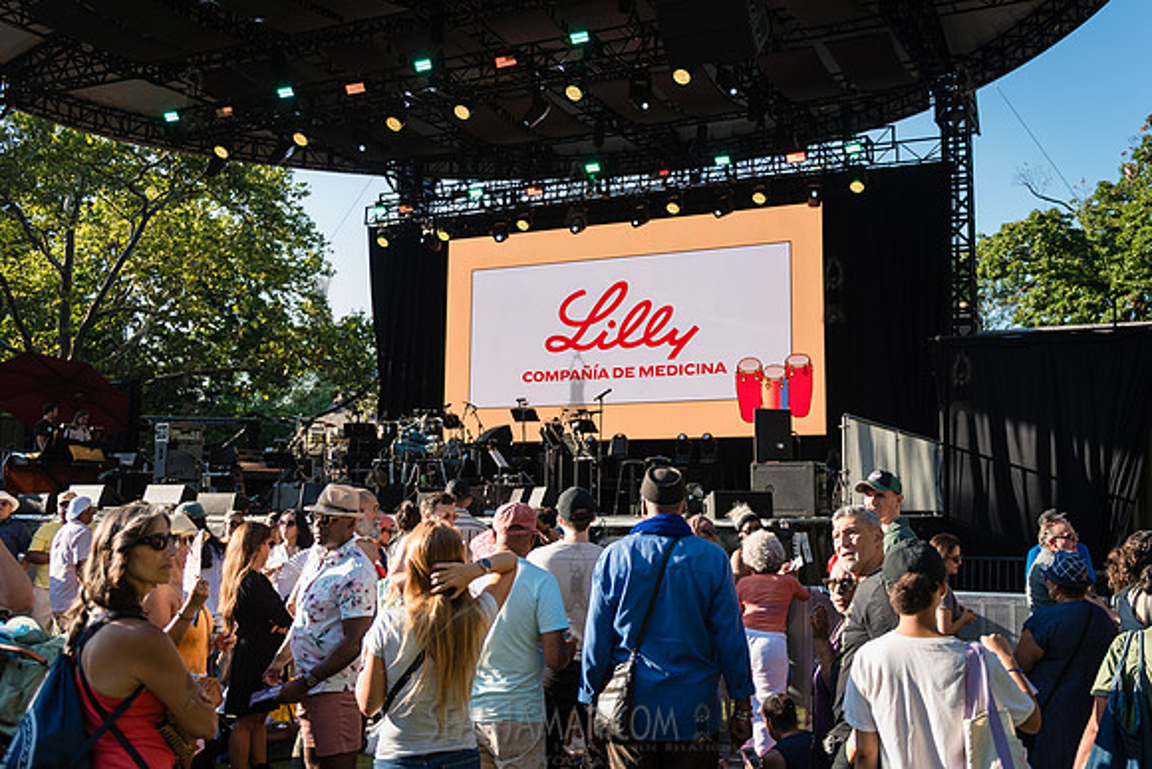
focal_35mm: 37
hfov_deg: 52.2
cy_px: 346
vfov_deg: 36.4
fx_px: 1169
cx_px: 671
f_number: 2.8
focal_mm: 29
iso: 500
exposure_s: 1/2500
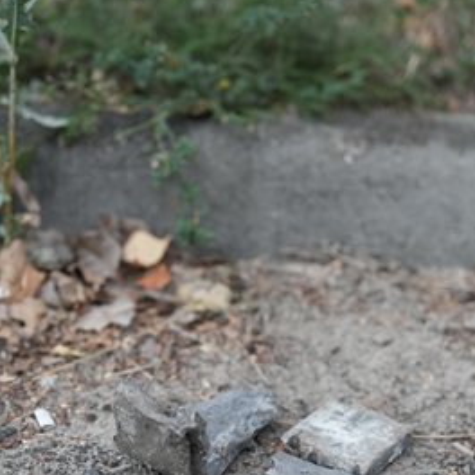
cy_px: 349
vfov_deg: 19.2
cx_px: 238
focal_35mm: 90
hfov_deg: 19.3
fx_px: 1397
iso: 3200
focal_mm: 70
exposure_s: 1/160
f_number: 2.8
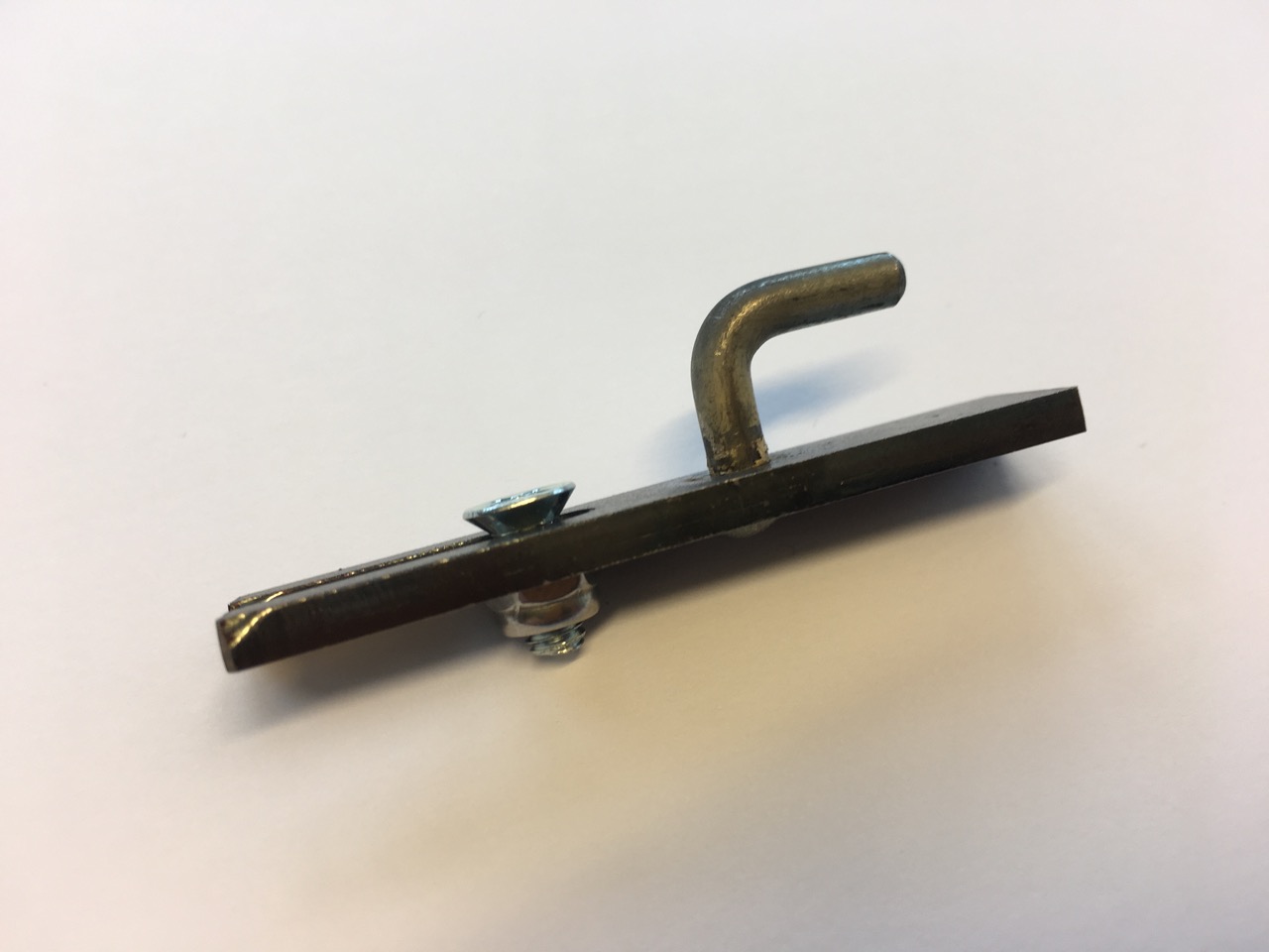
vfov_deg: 48.2
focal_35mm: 29
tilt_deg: -47.0
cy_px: 476
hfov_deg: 61.7
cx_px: 634
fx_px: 1063
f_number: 2.2
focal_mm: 4.15
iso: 25
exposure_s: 1/50
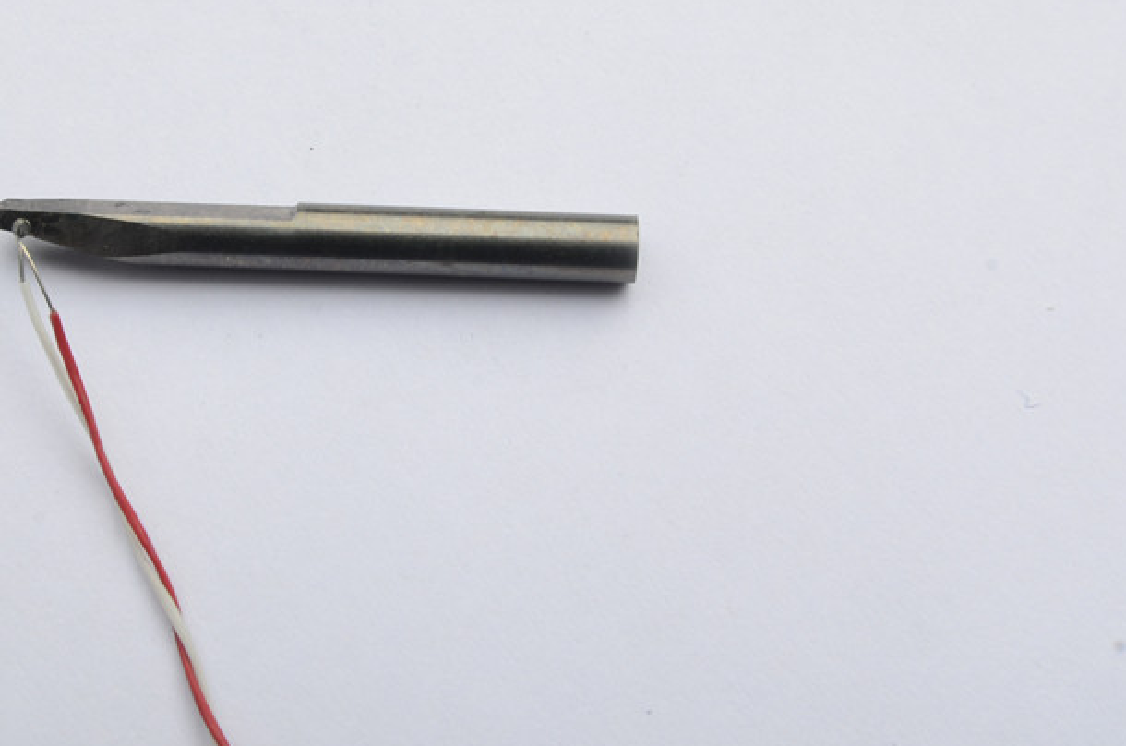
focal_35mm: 123
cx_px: 391
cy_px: 262
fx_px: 3839
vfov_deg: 11.1
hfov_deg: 16.7
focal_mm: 50
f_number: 16
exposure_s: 1/20
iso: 100
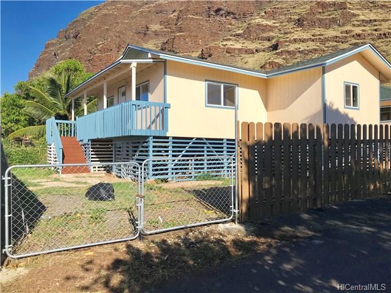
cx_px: 196
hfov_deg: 63.4
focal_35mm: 28
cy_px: 146
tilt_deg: +1.1
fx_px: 316
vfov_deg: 49.7
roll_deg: -0.3
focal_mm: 3.99
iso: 20
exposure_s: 1/3831
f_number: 1.8
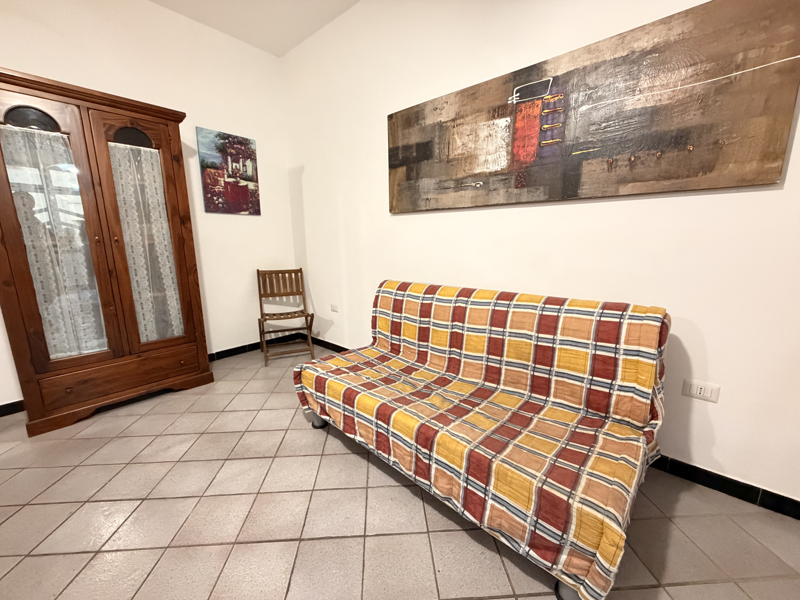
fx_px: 324
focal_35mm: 14
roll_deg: -0.4
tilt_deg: -11.2
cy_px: 300
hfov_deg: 102.1
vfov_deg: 85.7
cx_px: 400
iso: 640
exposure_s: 1/50
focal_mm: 2.22
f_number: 2.2
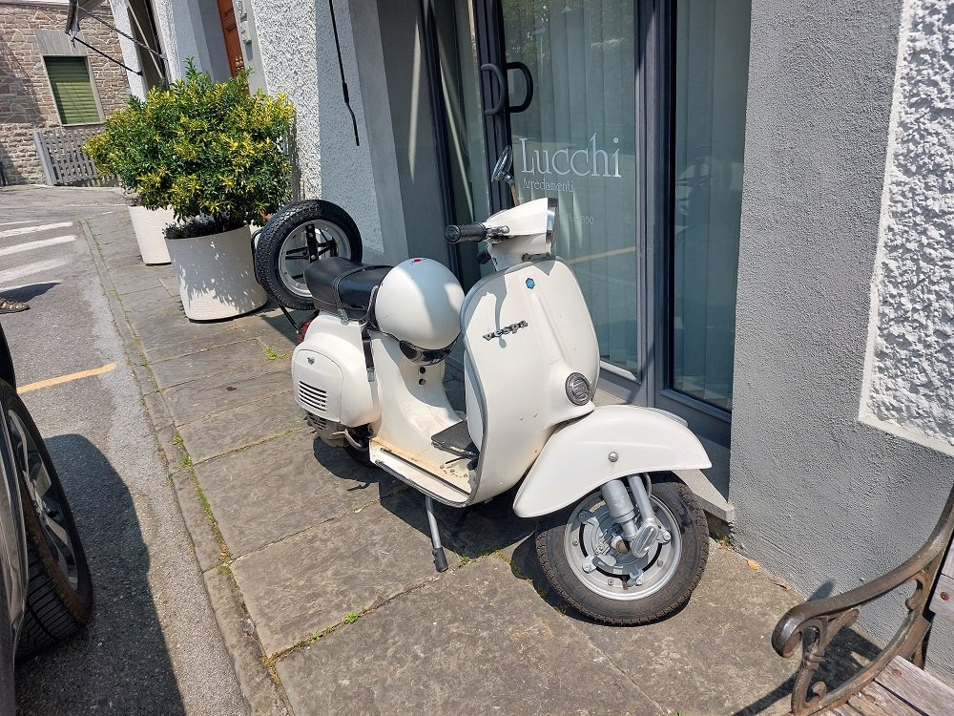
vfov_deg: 54.9
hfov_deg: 69.4
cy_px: 358
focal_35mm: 25
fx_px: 689
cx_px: 477
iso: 25
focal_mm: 5.23
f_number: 1.8
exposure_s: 1/1251
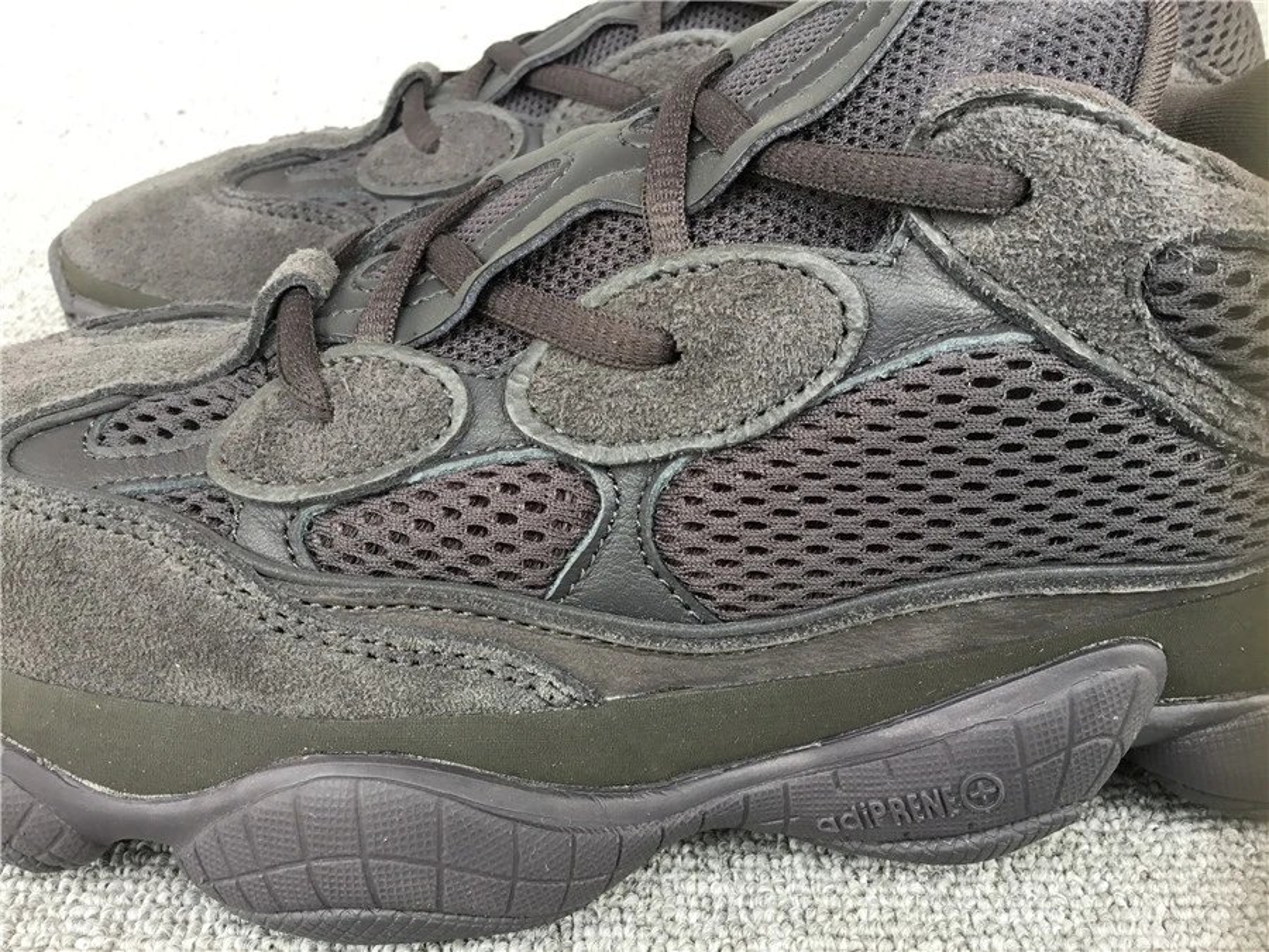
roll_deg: -1.5
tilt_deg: -31.7
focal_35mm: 31
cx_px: 634
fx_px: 1136
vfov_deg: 45.4
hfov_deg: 58.4
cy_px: 476
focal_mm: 3.3
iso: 40
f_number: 2.4
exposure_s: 1/100
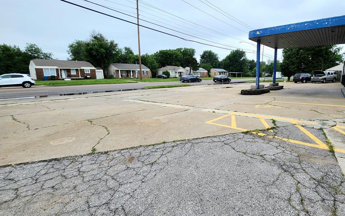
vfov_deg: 68.0
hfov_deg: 92.8
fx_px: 160
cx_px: 211
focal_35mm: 17
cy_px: 107
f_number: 2.2
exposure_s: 1/909
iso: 32
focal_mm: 1.7
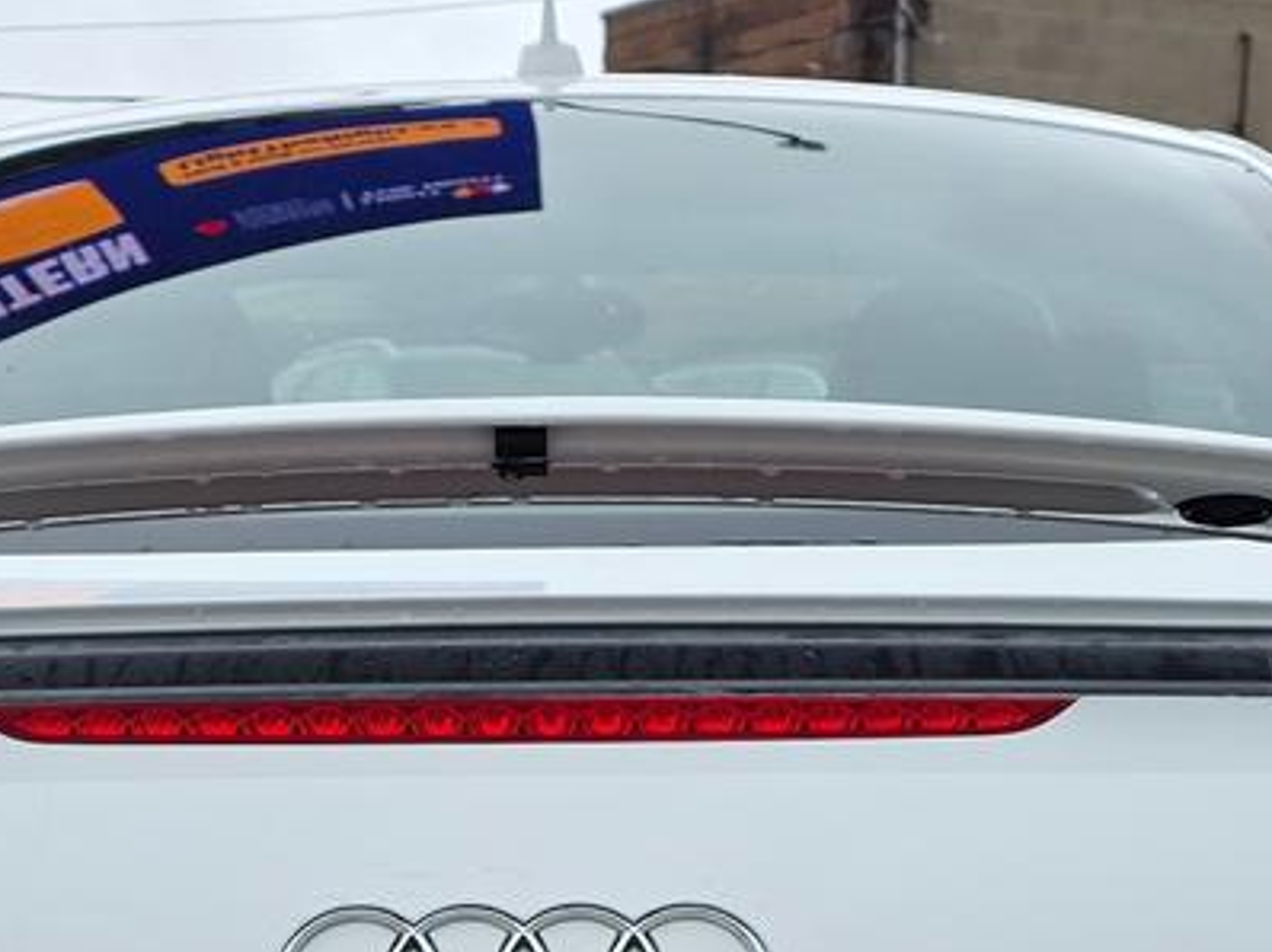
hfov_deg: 26.3
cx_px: 594
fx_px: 2718
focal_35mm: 74
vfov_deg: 18.2
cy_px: 1323
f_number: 1.7
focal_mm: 6.3
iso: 80
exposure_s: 1/1248
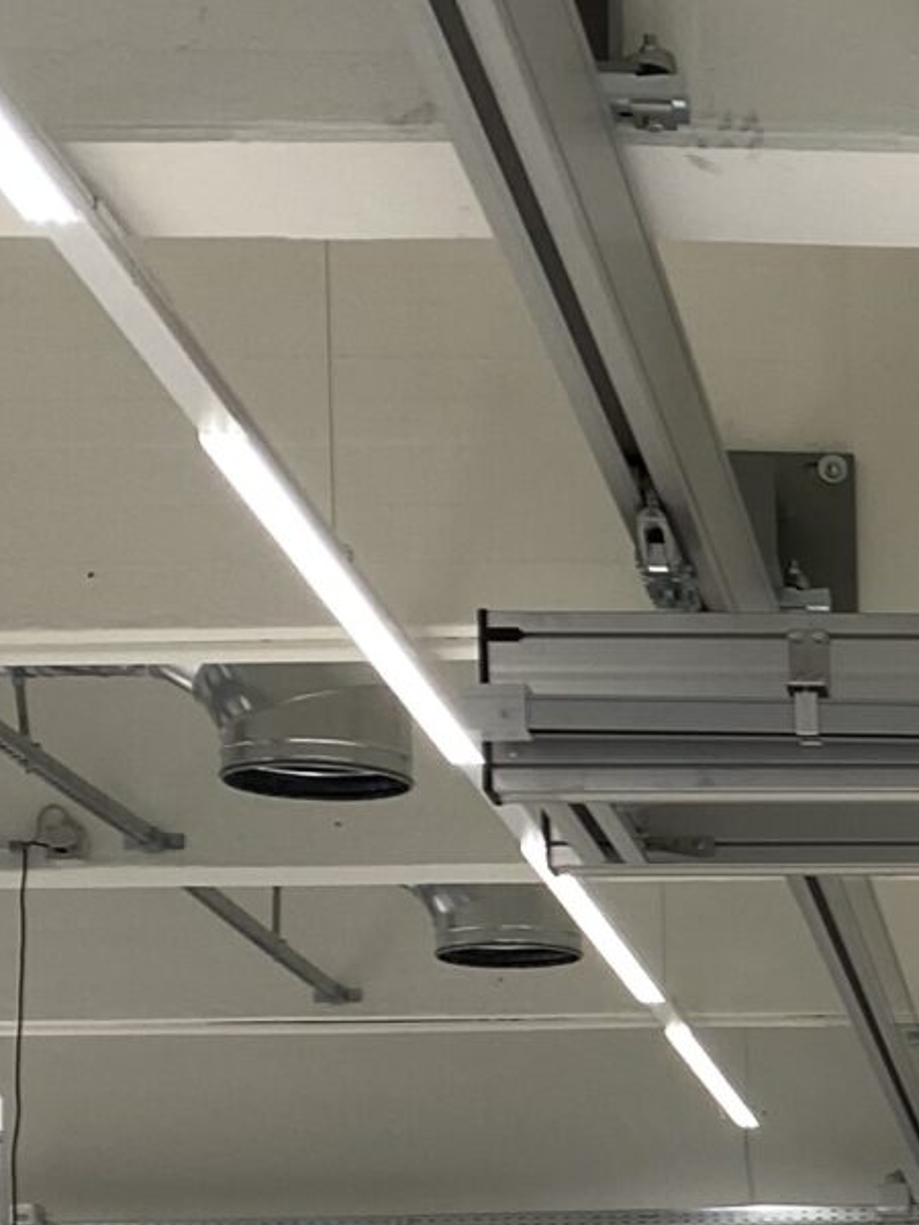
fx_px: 3929
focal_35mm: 111
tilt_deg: +3.2
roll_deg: +1.7
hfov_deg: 12.0
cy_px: 1437
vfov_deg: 17.0
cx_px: 1809
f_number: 1.8
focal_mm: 4.25
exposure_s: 1/100
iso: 40
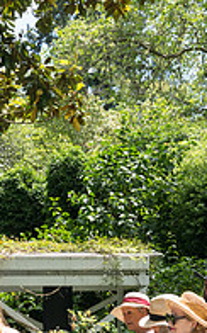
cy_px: 317
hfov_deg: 9.5
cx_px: -25
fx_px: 1231
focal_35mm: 136
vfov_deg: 15.2
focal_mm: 45
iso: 400
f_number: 5.6
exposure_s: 1/400
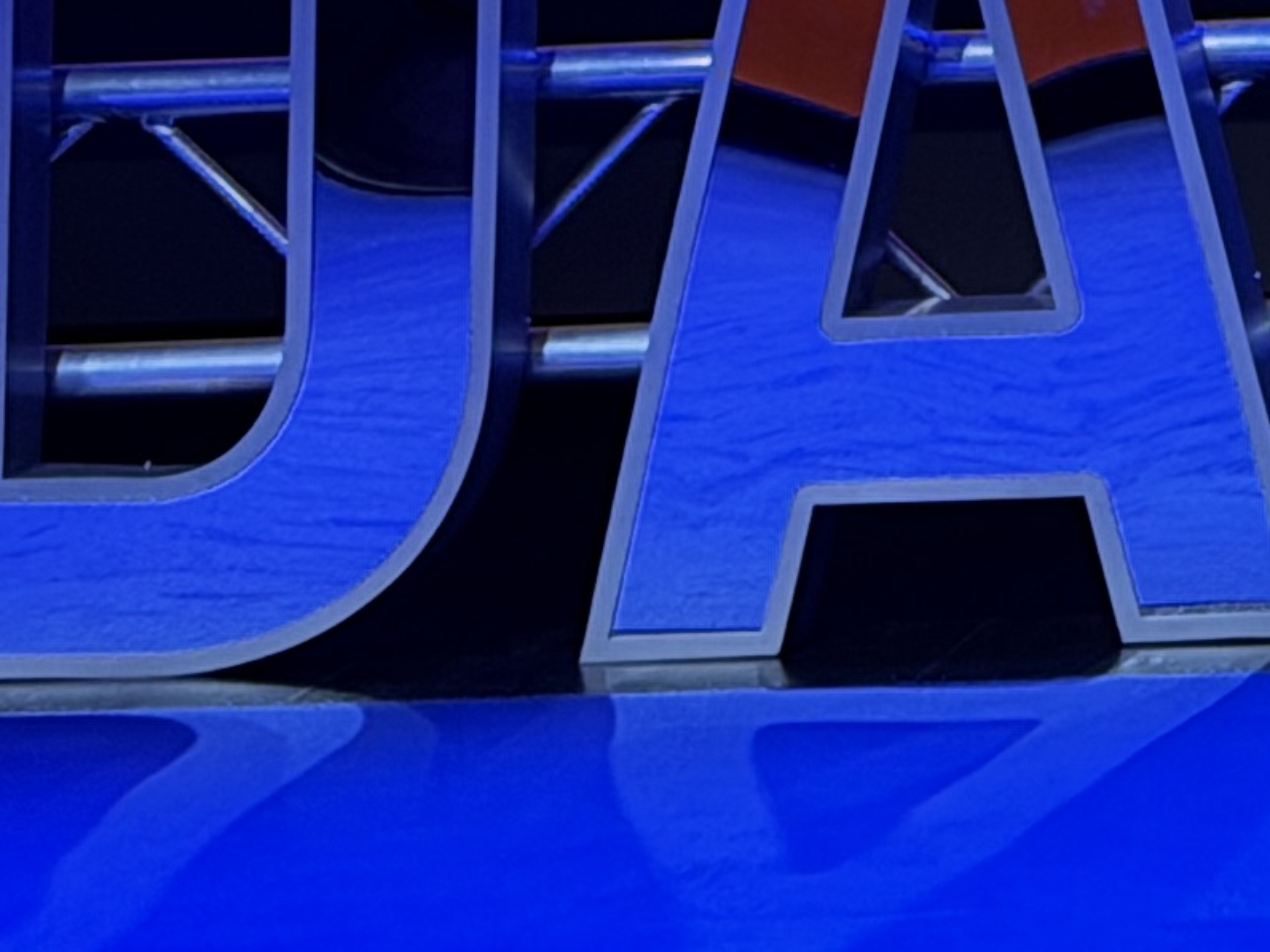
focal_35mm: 243
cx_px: 2628
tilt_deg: +3.2
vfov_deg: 5.9
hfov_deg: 7.8
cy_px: -1397
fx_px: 8915
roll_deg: +2.2
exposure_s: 1/50
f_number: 1.78
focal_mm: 6.76
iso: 160
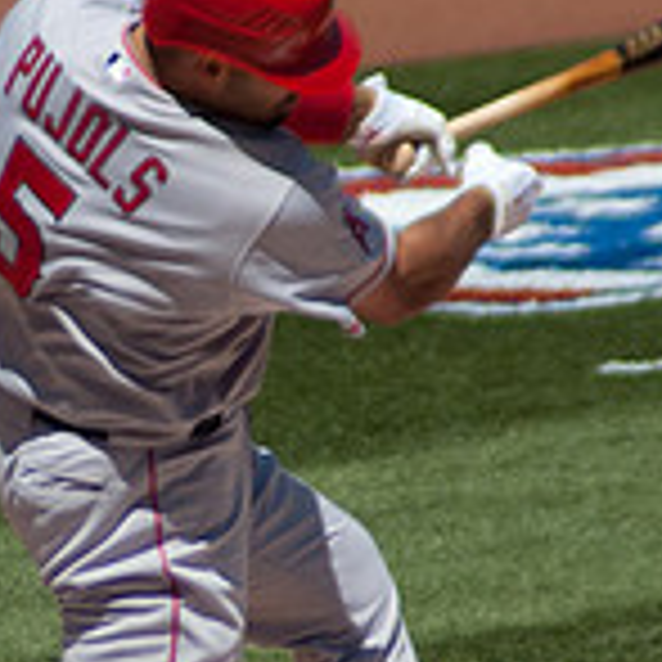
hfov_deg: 1.3
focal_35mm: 1304
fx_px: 28214
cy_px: 447
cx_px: 129
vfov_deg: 1.3
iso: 320
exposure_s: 1/2000
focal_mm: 240
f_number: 5.6
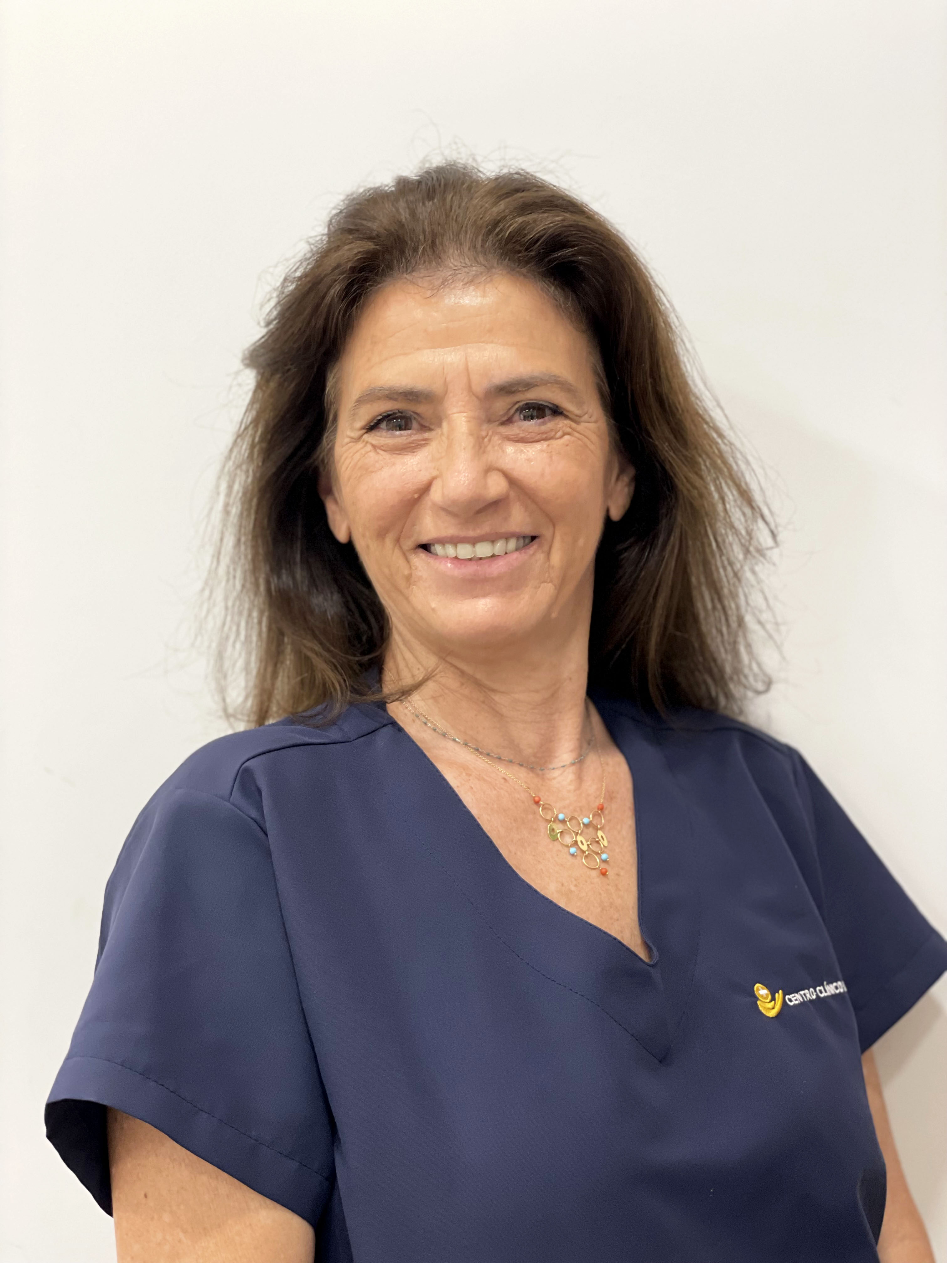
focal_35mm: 52
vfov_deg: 36.8
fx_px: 1897
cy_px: 632
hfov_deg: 28.0
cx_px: 474
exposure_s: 1/33
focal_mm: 6
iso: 160
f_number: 2
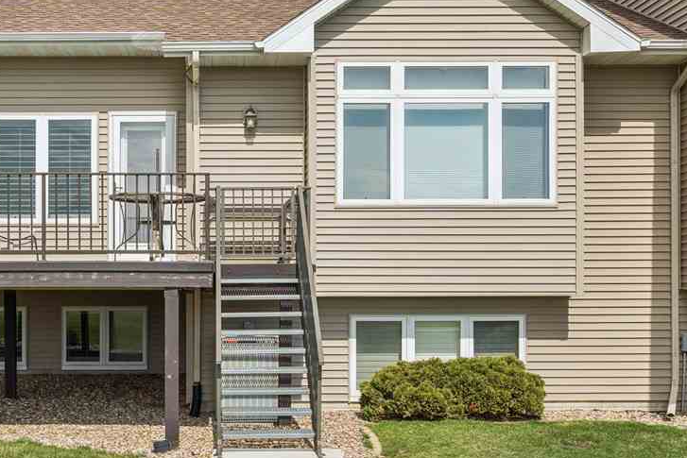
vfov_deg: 30.4
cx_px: 213
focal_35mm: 44
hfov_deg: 43.7
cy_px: 171
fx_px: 840
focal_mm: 25
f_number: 9
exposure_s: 1/640
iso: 400
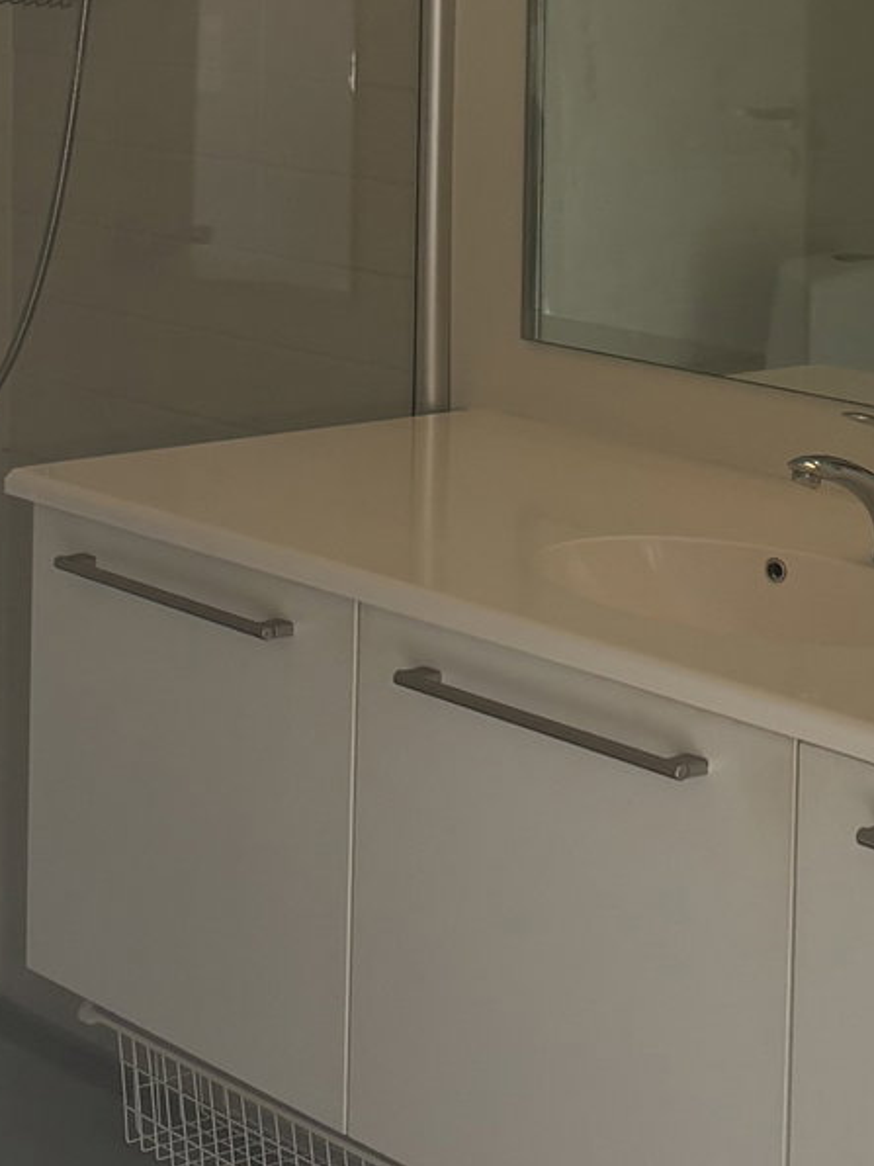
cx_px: 596
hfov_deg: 15.9
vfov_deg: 20.7
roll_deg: -1.0
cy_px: 171
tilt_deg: -5.1
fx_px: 3131
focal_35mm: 93
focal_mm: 5.96
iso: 50
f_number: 1.6
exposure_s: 1/574
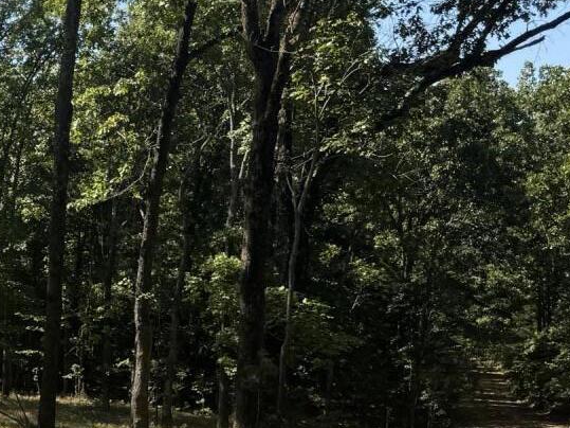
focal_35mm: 89
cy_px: 344
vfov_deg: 16.5
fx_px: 1465
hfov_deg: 19.2
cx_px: -288
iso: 80
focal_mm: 6.76
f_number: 1.78
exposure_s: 1/2174
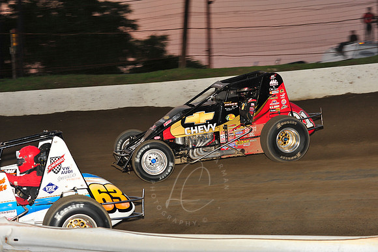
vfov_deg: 13.7
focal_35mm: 100
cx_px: 189
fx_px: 1049
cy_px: 126
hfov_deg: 20.4
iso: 800
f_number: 7.1
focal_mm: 100
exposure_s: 1/320
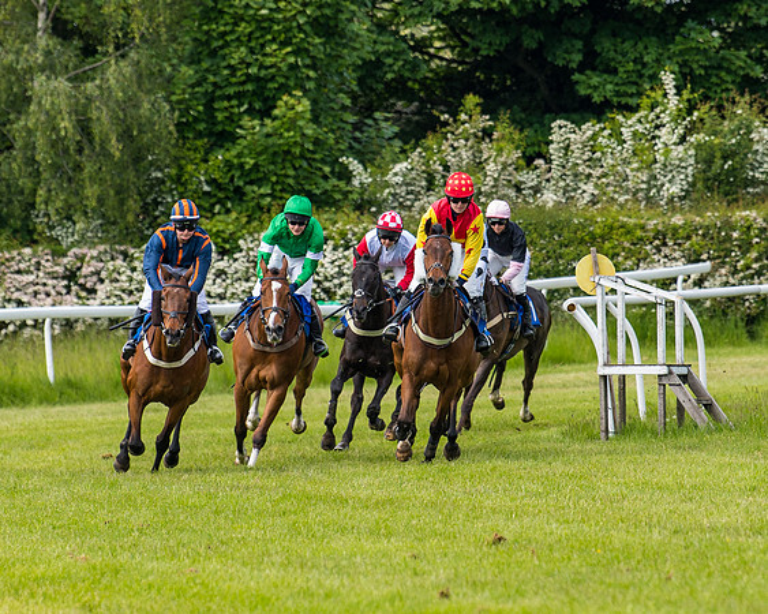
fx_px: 9897
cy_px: 285
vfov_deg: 3.6
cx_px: 430
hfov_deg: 4.4
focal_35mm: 436
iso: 400
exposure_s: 1/1250
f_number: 4
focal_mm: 200
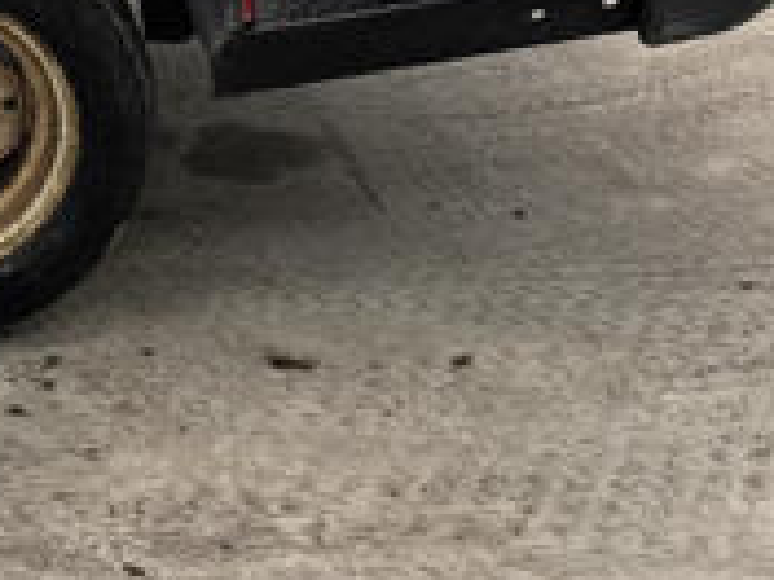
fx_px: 2437
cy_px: -325
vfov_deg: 12.8
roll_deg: +1.5
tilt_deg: -14.9
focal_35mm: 109
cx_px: -629
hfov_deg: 15.5
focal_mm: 6.76
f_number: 1.78
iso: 80
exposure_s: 1/120
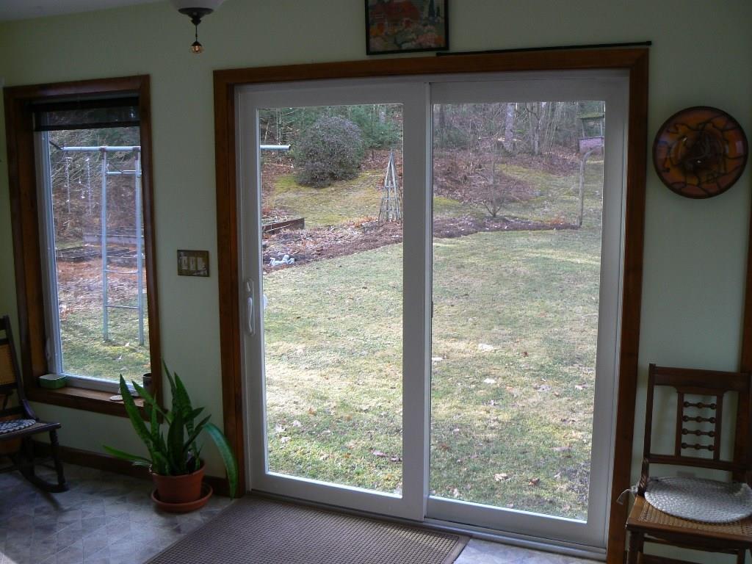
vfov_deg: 39.7
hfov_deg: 51.4
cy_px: 282
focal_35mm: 36
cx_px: 376
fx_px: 782
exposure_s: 1/40
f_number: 2.8
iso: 80
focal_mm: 6
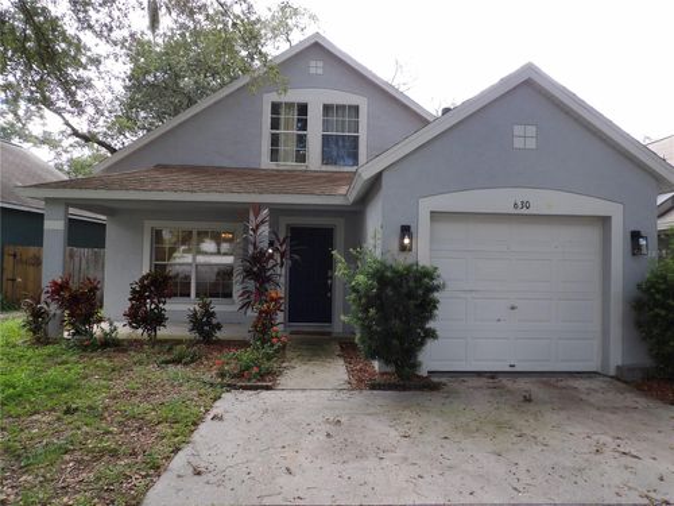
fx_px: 467
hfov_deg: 71.6
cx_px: 337
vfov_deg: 56.8
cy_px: 253
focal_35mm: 24
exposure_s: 1/117
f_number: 3.2
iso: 100
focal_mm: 4.3
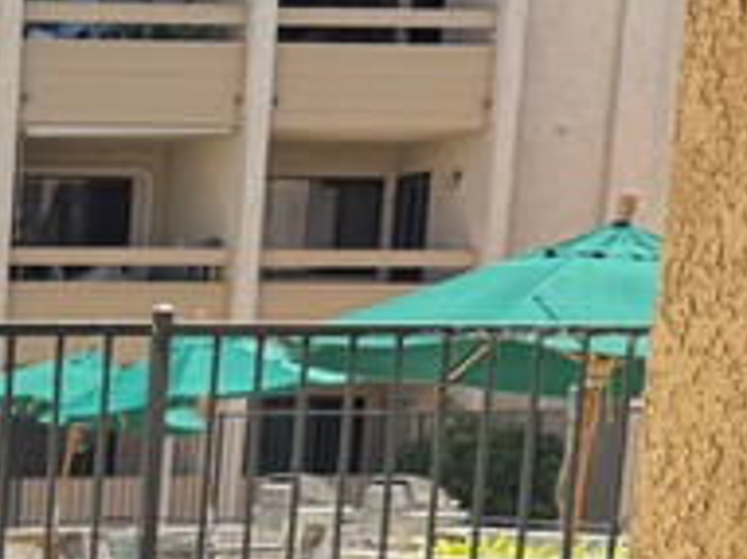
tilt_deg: -13.5
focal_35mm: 129
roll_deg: +0.2
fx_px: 2782
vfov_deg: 10.6
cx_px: -692
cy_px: 1110
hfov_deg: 13.4
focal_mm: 6.76
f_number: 1.78
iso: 80
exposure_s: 1/1366
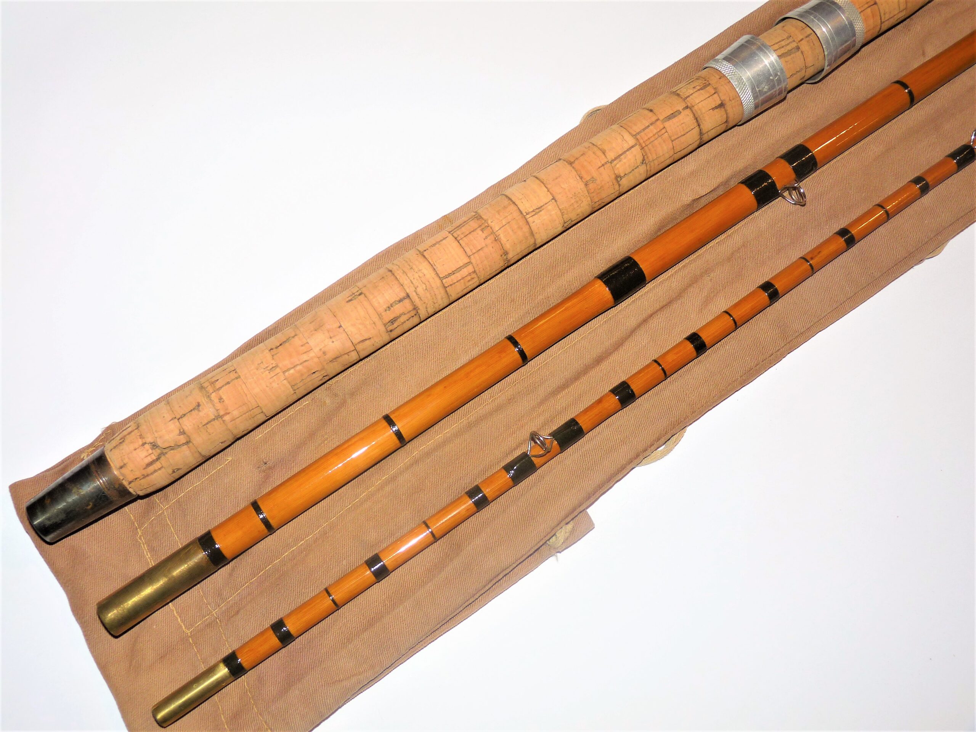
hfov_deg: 50.1
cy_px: 366
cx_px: 488
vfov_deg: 38.7
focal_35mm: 37
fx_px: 1043
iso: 100
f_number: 3
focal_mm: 6.5
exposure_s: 1/30
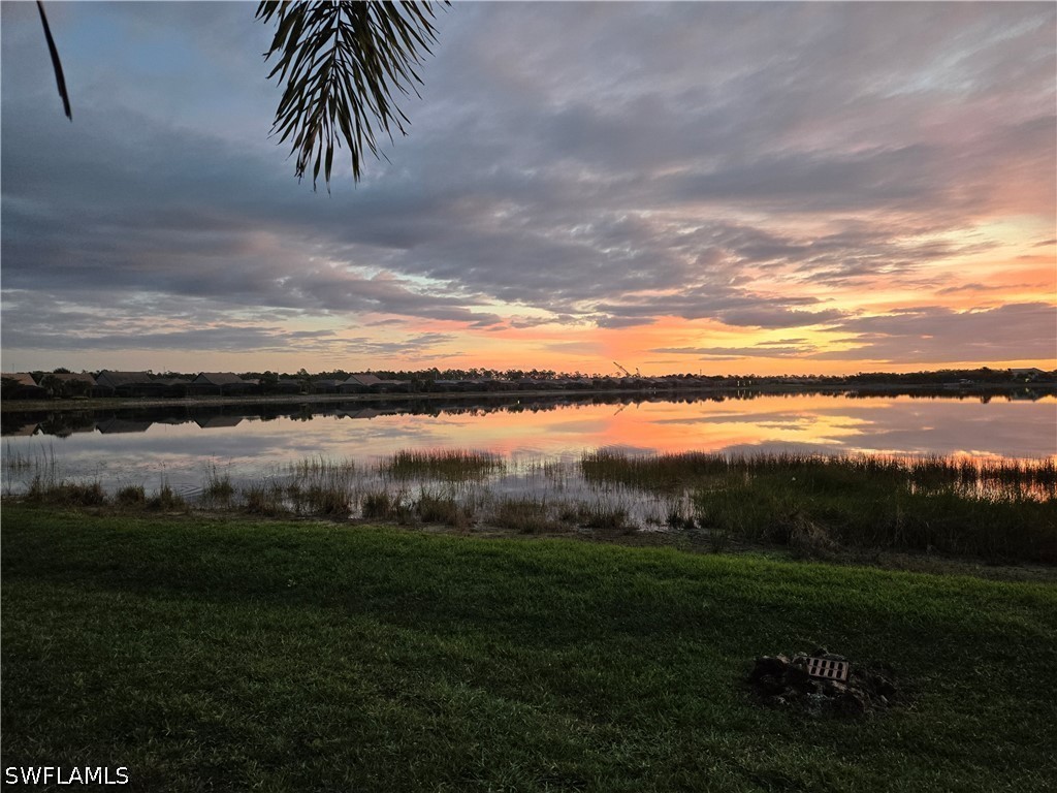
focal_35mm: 23
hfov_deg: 73.9
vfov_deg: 58.9
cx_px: 528
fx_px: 702
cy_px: 396
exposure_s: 1/120
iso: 320
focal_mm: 5.4
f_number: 1.8
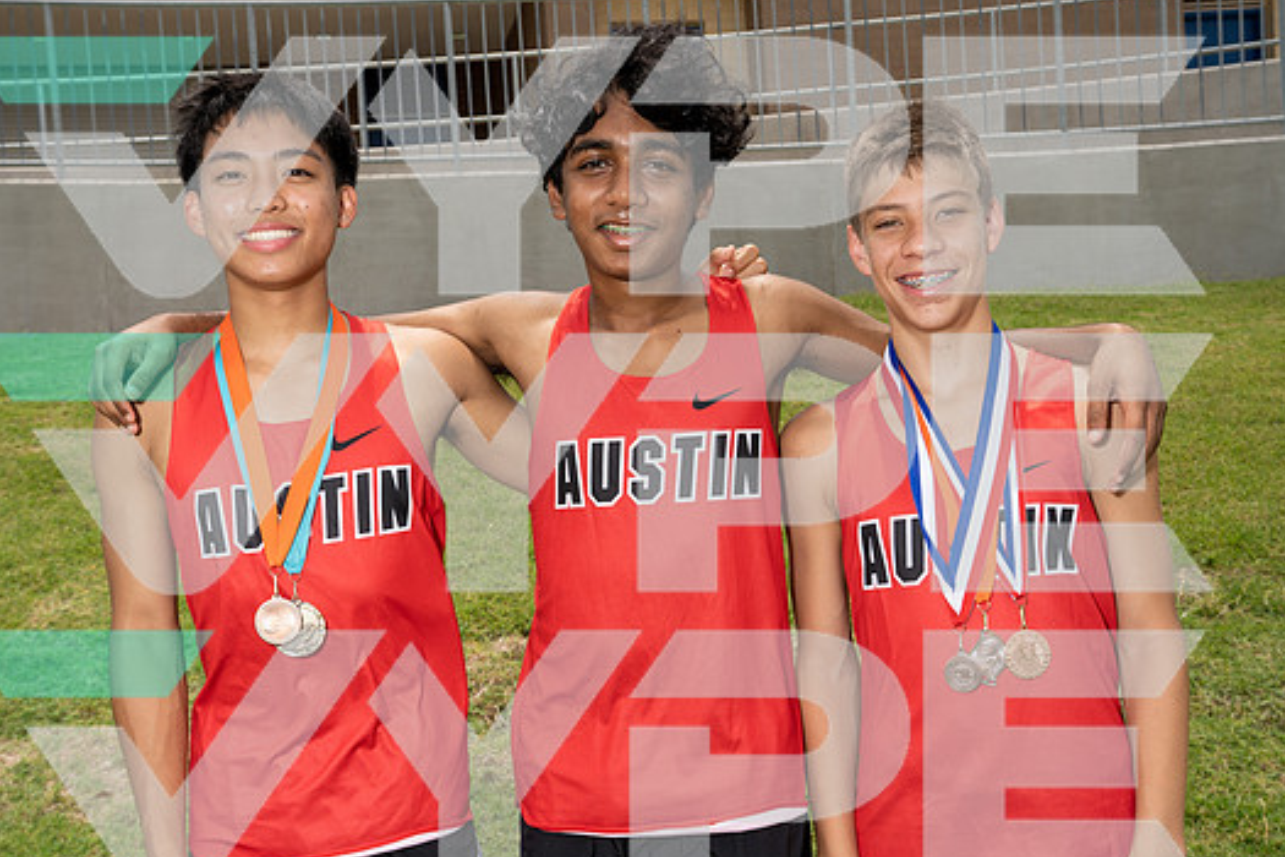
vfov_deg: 31.9
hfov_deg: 46.4
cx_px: 590
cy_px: 464
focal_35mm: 42
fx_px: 1499
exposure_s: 1/250
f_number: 7.1
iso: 100
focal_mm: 38
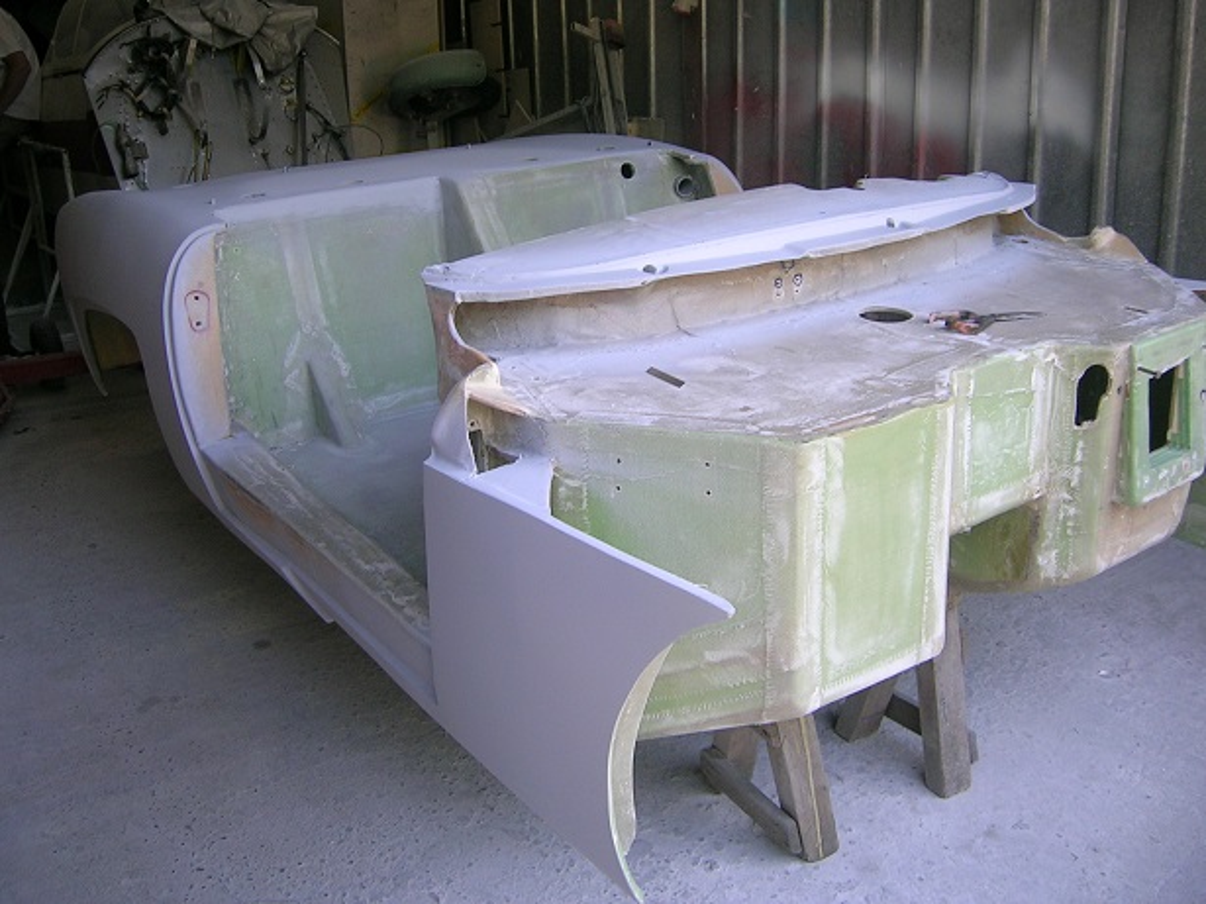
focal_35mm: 35
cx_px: 603
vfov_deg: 40.7
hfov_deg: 52.6
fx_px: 1219
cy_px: 452
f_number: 2.8
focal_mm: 5.4
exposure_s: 1/48
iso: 50
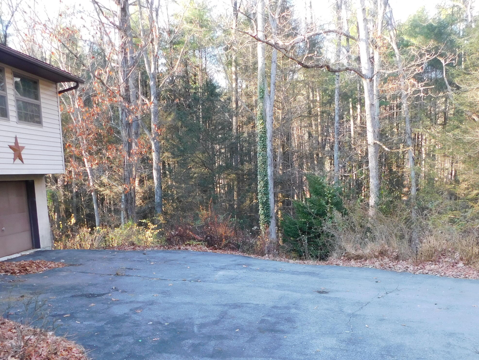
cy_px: 272
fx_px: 484
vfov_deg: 39.6
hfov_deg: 52.6
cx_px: 236
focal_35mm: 35
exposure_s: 1/50
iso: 125
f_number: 3
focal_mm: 4
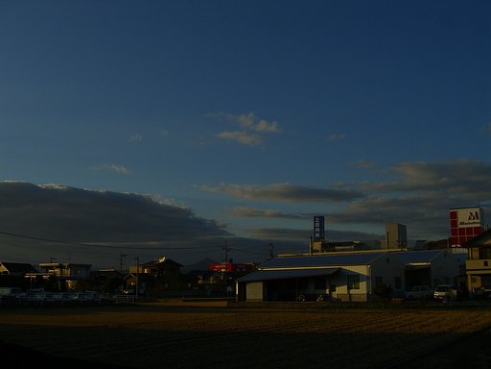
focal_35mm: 38
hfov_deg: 49.0
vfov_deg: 37.7
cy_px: 184
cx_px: 246
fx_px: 539
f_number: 8
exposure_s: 1/320
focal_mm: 7.9
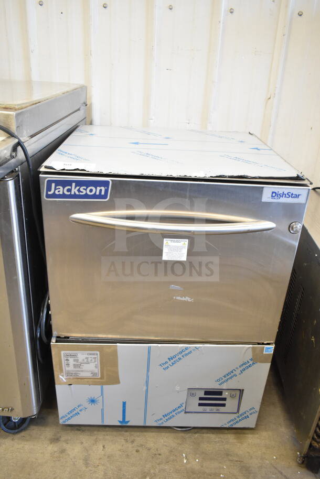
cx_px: 160
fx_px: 400
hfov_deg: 43.6
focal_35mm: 30
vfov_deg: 61.9
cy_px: 240
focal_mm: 20
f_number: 4
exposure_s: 1/60
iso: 1600
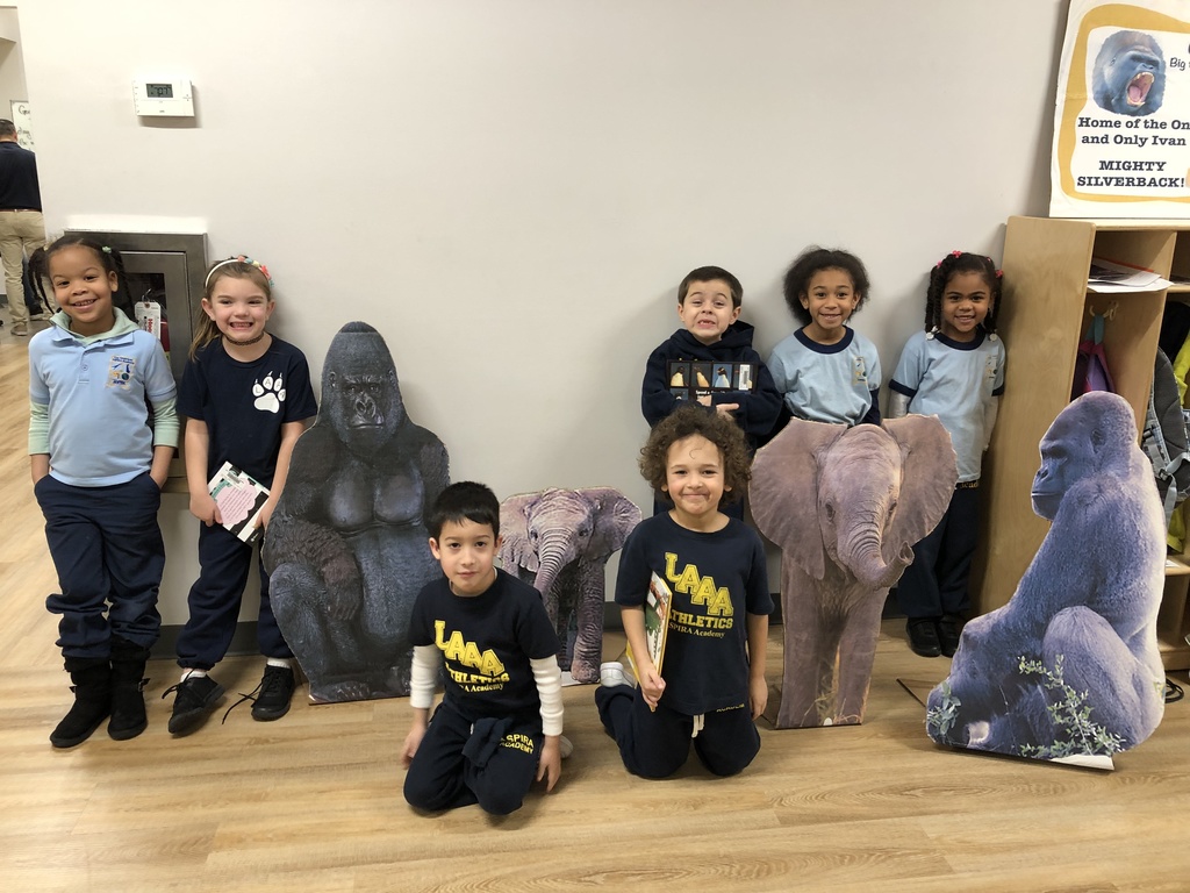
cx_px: 595
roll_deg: +0.3
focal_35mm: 28
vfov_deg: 49.7
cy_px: 446
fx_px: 963
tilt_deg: -15.8
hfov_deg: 63.4
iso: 40
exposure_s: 1/17
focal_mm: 3.99
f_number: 1.8
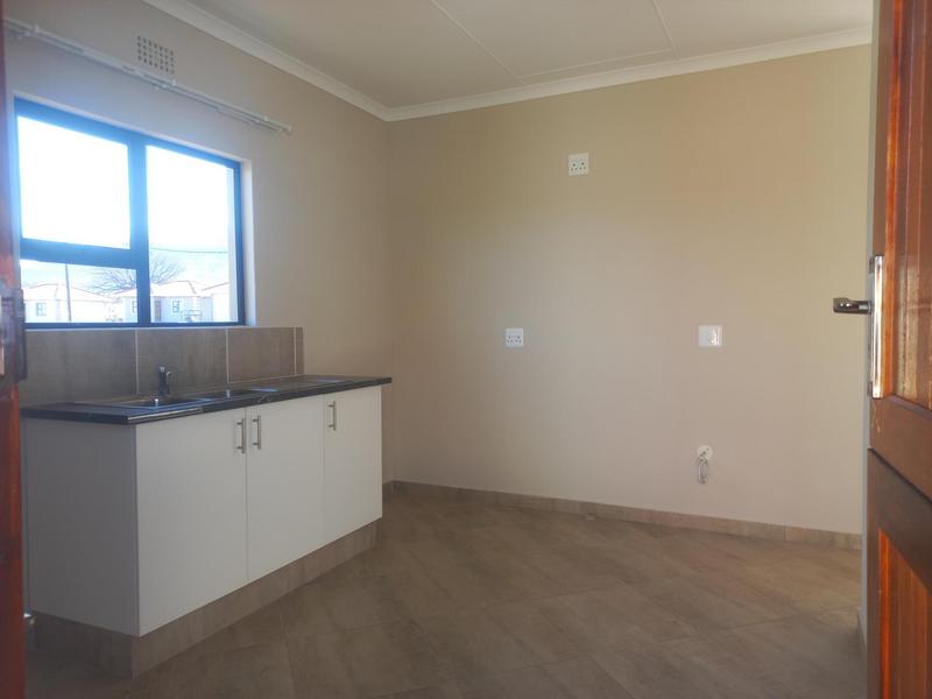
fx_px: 673
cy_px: 350
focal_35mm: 25
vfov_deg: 54.9
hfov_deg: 69.4
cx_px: 466
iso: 32
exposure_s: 1/50
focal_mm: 4.6
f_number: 1.8
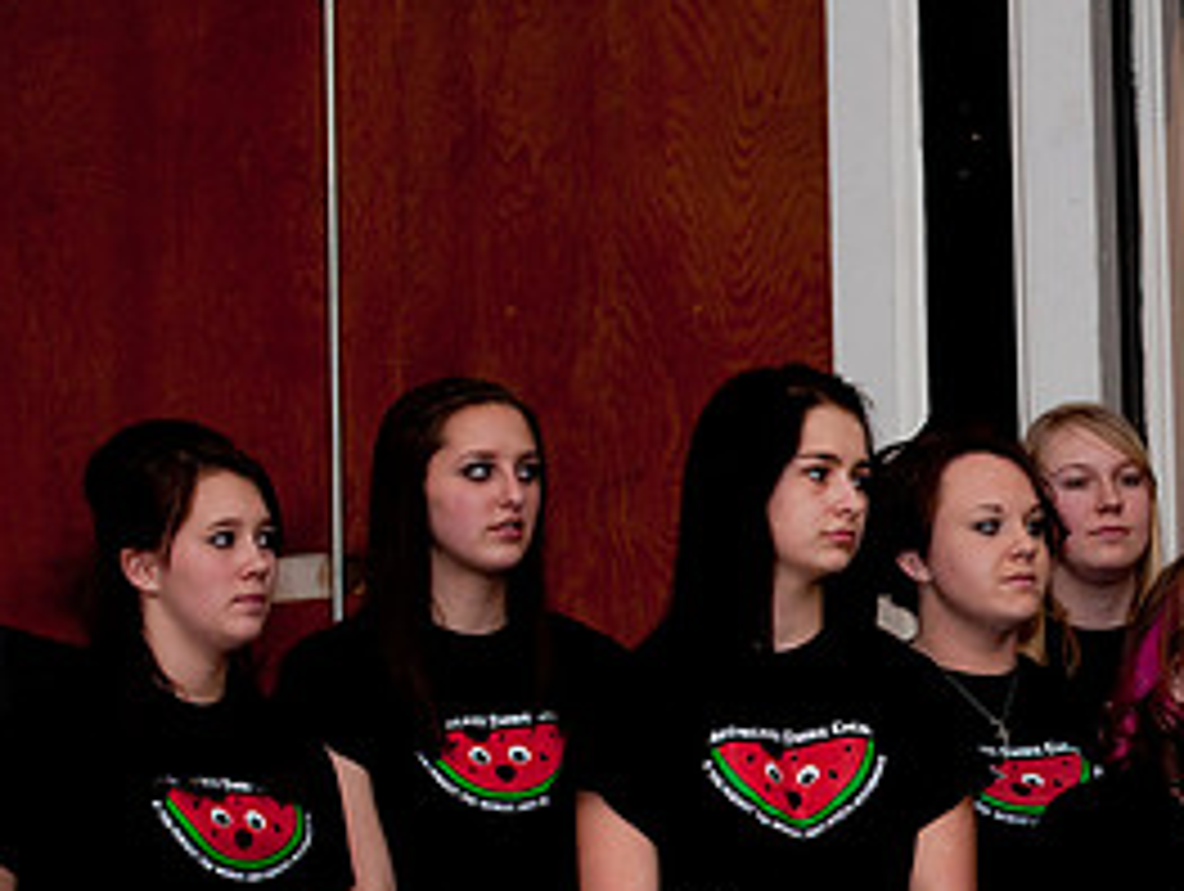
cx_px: 1216
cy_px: 670
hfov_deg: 9.8
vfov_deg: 7.4
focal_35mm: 201
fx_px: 6884
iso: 560
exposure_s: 1/125
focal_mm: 95
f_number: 5.6
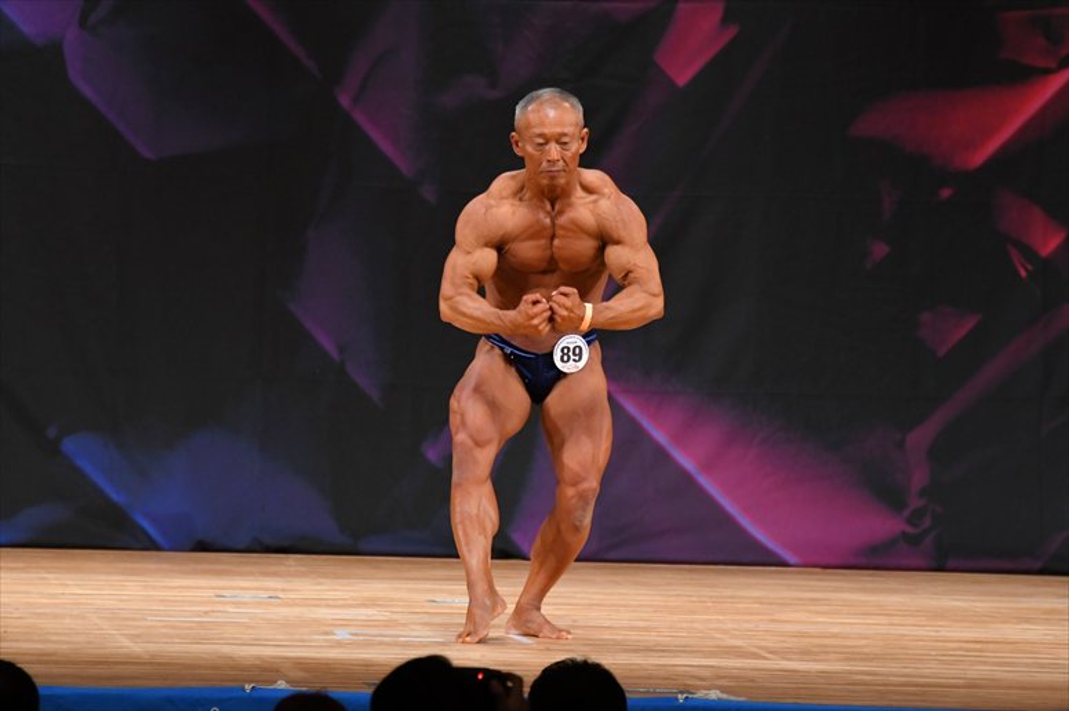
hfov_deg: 7.2
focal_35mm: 285
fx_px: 8459
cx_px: 534
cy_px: 356
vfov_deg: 4.8
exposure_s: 1/400
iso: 3200
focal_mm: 190
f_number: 5.6
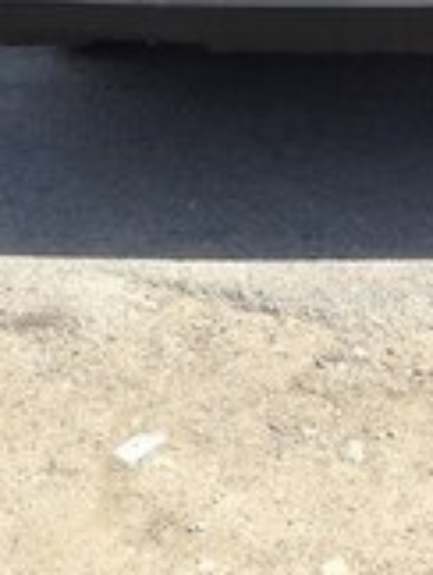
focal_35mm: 101
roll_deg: -2.2
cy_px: -57
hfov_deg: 14.6
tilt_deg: -18.6
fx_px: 1680
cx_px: 376
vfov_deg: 18.7
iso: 50
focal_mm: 4.12
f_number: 2.4
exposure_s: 1/1085
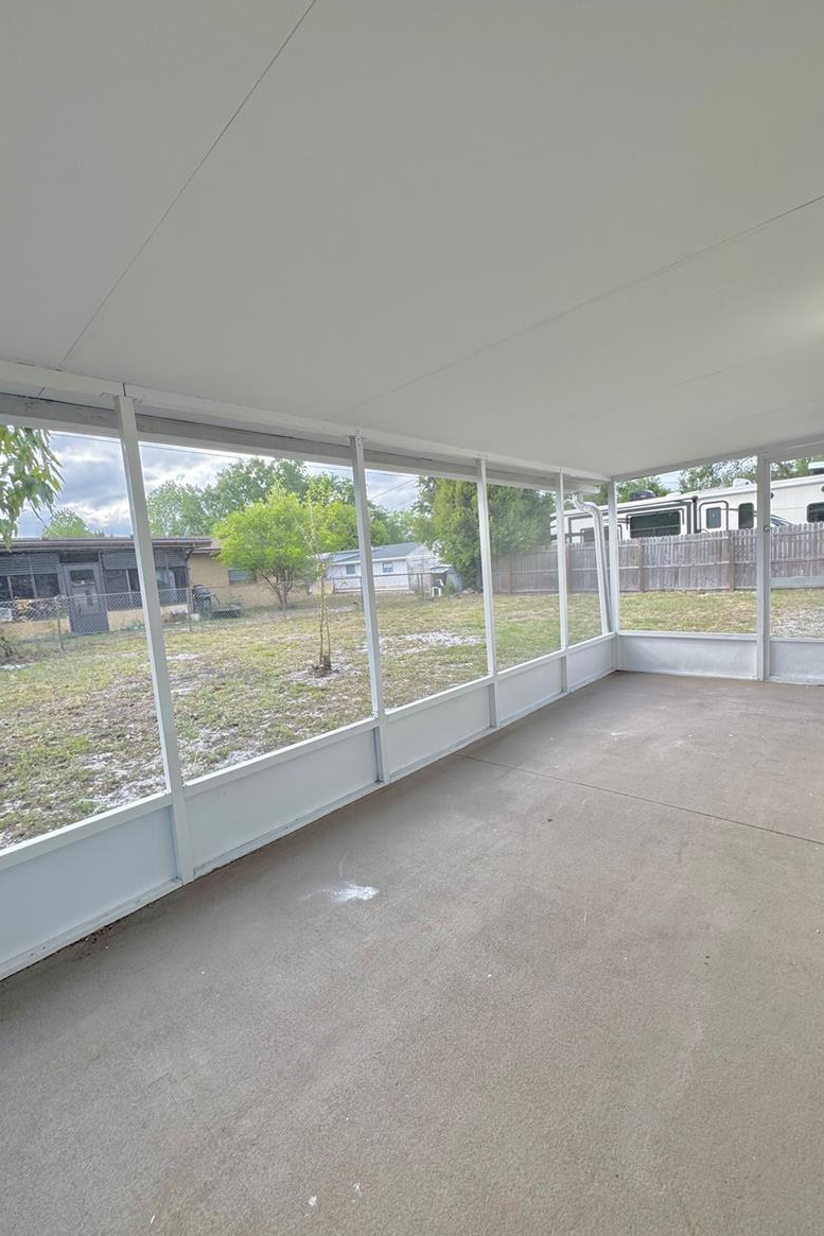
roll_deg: +3.6
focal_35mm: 15
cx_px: 400
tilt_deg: -6.1
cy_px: 627
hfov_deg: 77.3
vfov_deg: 100.4
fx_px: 515
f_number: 2.2
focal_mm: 2.22
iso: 40
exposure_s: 1/178
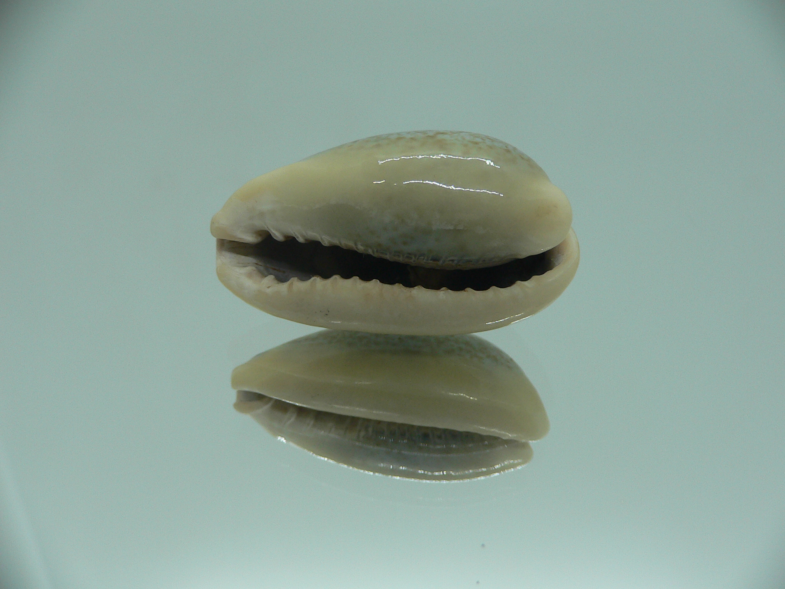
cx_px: 392
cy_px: 294
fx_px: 794
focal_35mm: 35
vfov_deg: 40.7
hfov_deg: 52.6
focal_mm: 4.6
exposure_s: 1/60
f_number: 2.8
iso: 100
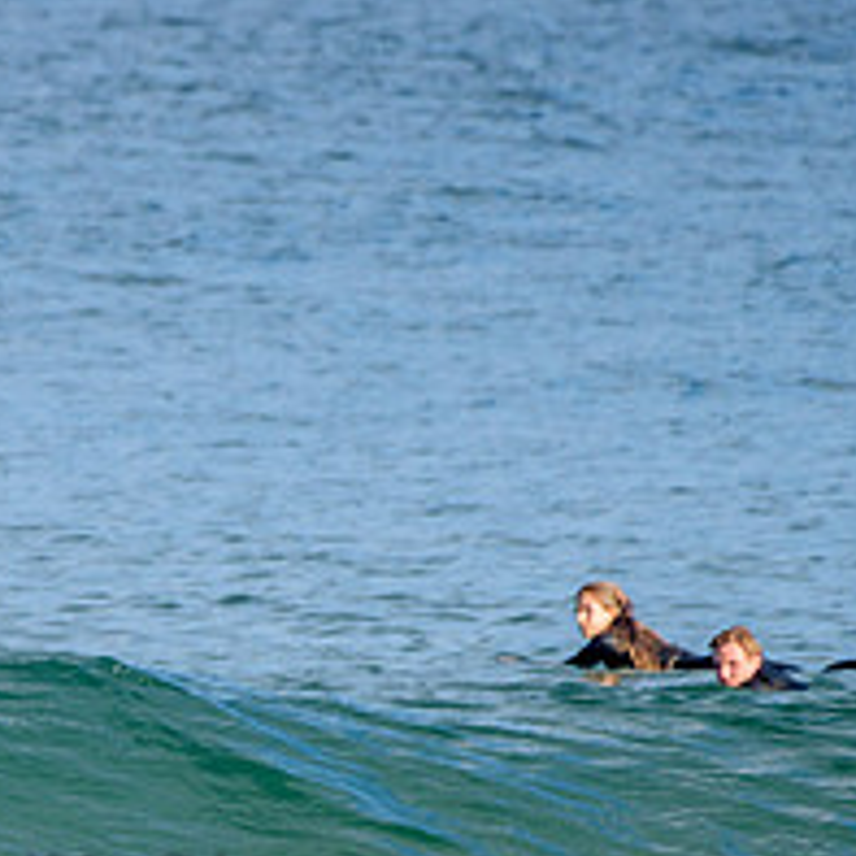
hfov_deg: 1.1
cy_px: 836
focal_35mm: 1534
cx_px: -191
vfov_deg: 1.1
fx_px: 42917
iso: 200
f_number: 5.6
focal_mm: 500
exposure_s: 1/1250
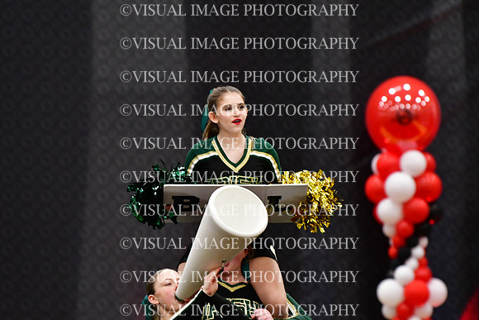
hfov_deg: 6.9
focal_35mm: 300
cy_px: 160
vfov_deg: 4.6
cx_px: 240
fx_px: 3992
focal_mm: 200
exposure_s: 1/500
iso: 4000
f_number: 3.5
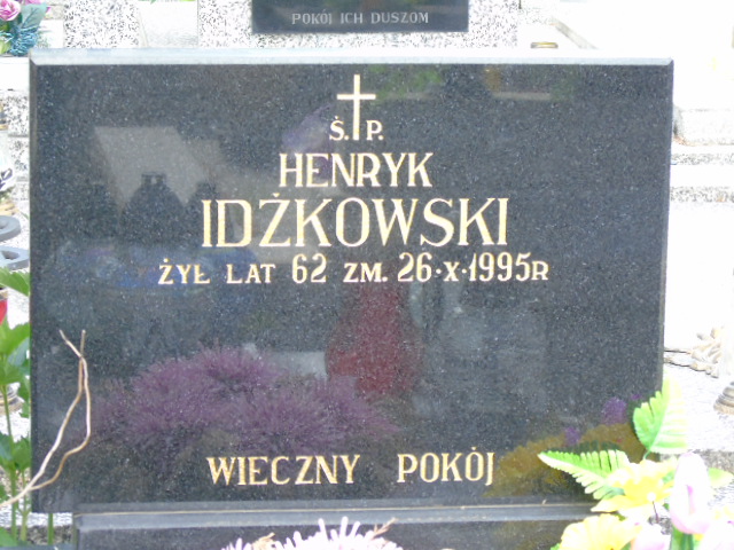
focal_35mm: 142
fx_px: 3011
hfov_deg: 13.9
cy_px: 275
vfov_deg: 10.4
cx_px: 367
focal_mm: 25
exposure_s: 1/125
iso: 320
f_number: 4.7
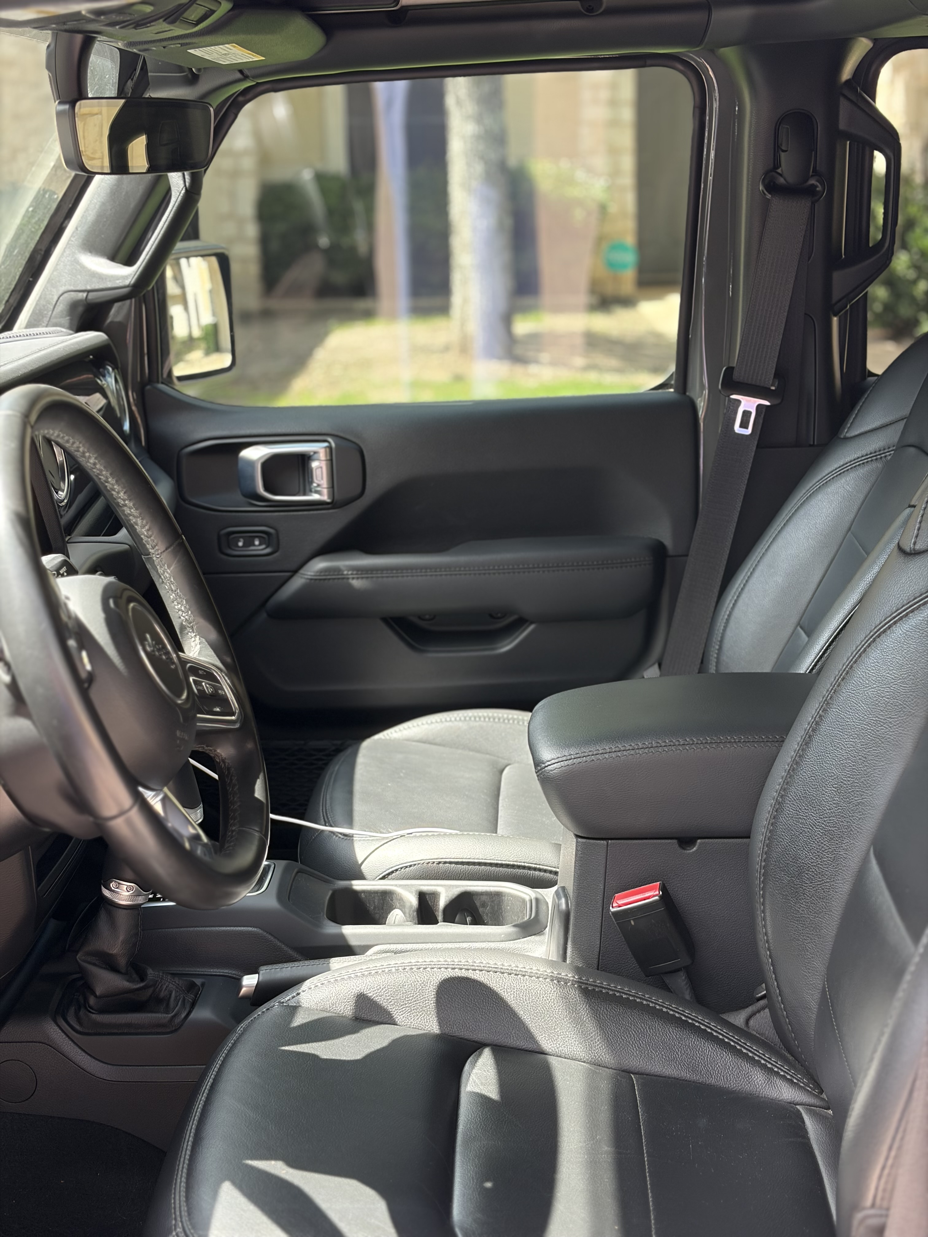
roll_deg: +0.8
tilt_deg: -12.3
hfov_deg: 28.0
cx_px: 464
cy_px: 618
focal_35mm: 52
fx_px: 1859
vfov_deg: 36.8
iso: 50
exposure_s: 1/124
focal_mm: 5.96
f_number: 1.6
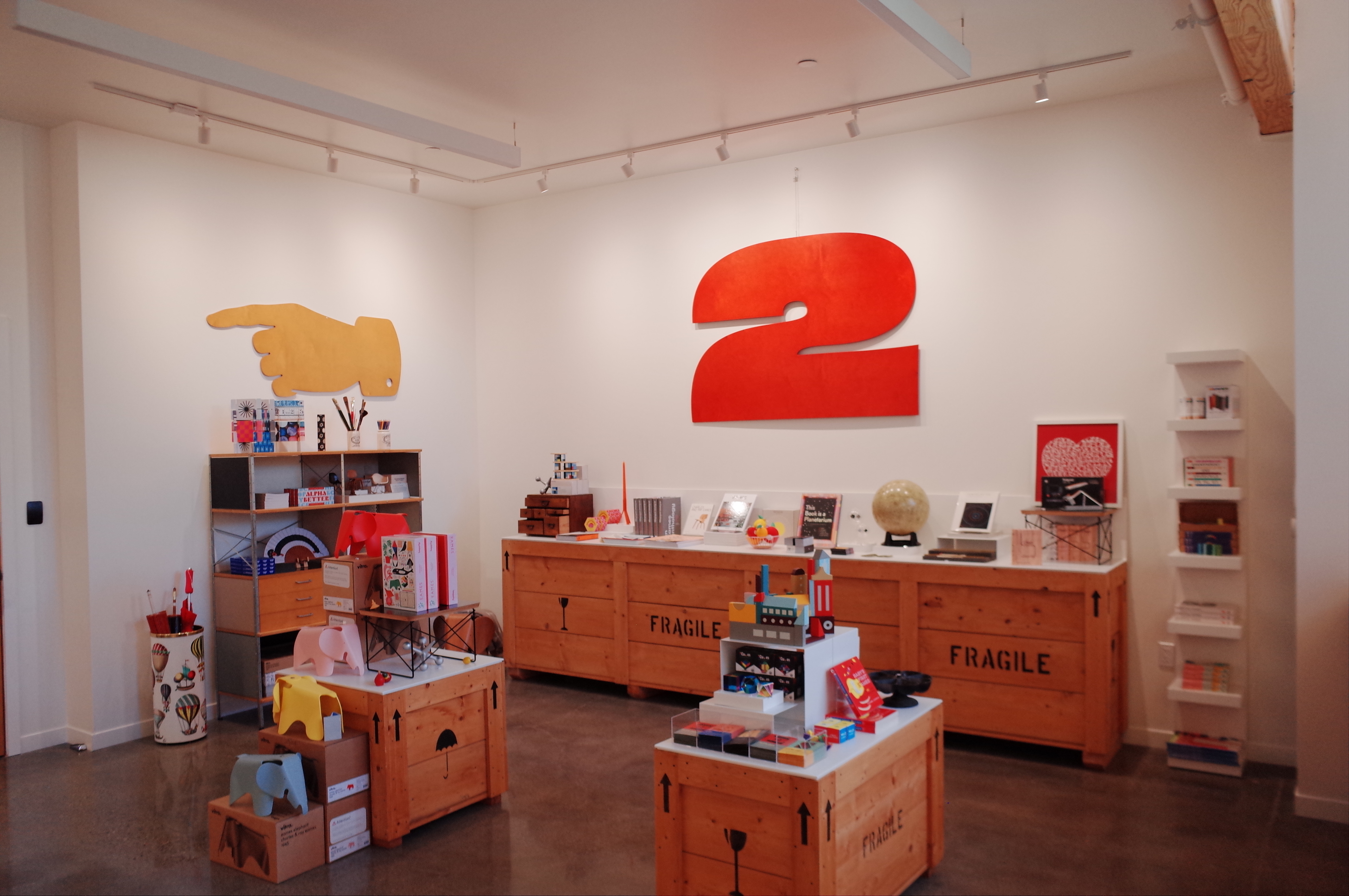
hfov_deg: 65.5
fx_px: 1048
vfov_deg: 46.3
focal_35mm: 28
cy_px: 448
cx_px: 674
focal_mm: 18.3
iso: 400
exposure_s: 1/125
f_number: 2.8
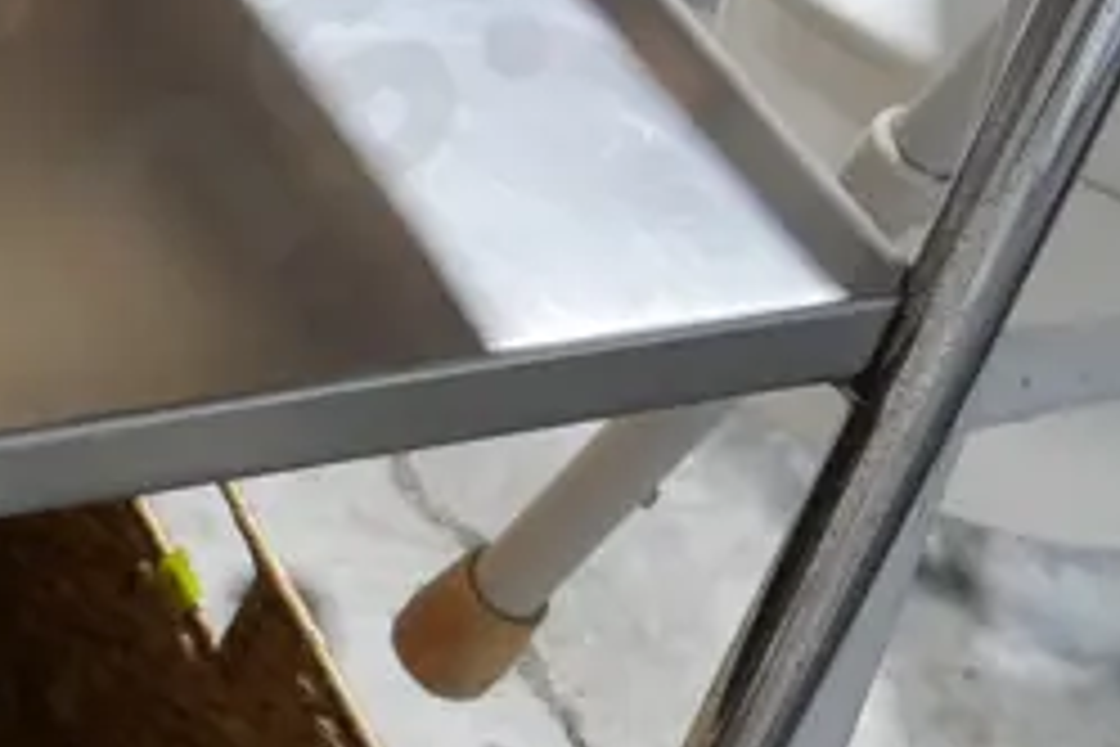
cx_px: -549
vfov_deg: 11.3
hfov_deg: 15.7
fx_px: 3733
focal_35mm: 120
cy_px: 754
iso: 400
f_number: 3.5
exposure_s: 1/60
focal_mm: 14
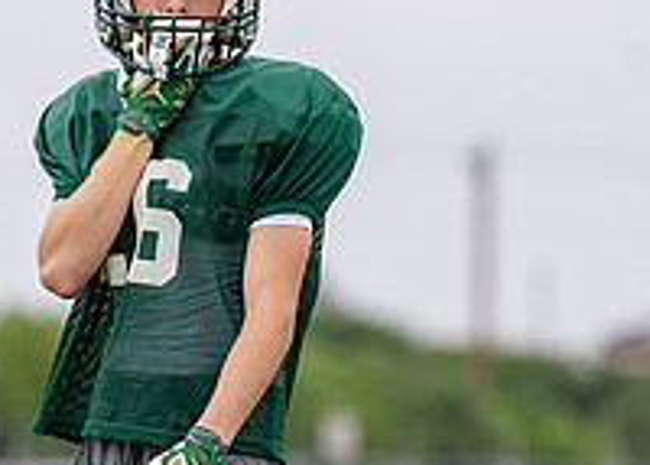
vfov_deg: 2.6
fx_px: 10434
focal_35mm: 565
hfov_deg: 3.6
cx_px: 308
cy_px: 472
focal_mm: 167
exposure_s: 1/2500
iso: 200
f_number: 2.8
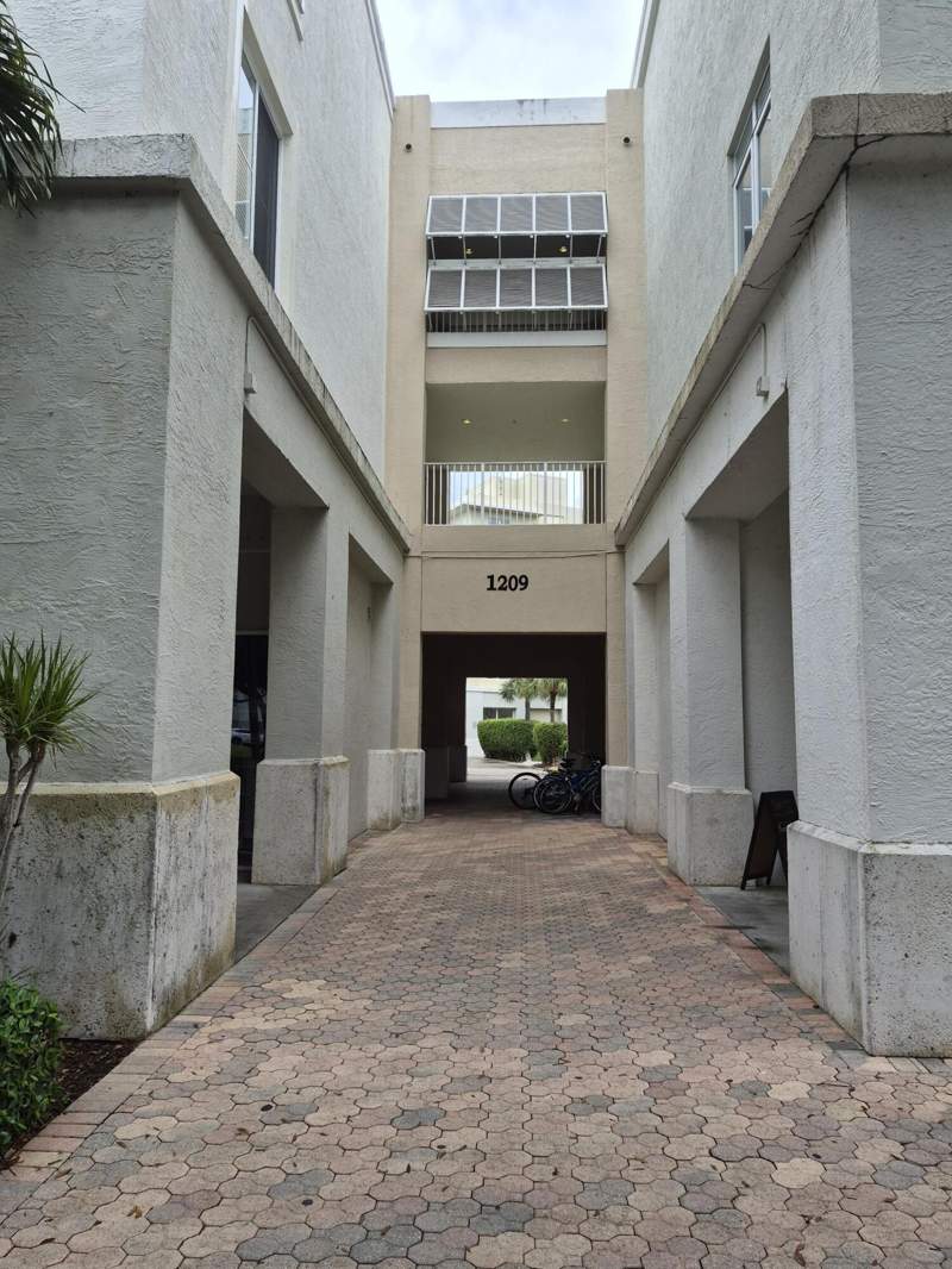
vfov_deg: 73.9
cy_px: 634
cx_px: 476
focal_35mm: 23
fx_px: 843
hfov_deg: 58.9
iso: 80
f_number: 1.8
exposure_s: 1/3264
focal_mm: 5.4
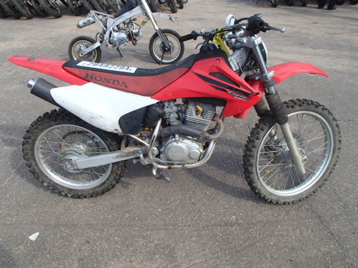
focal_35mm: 28
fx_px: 290
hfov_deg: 63.4
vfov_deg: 49.7
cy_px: 134
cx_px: 179
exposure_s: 1/400
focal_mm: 5
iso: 100
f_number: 3.9
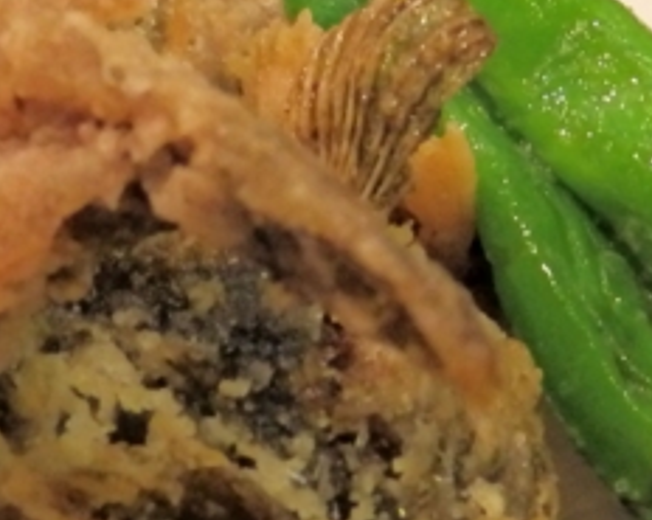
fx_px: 2987
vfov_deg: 9.9
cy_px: 170
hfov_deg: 12.4
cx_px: 65
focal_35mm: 155
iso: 800
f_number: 4.2
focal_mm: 8.2
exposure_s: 1/20
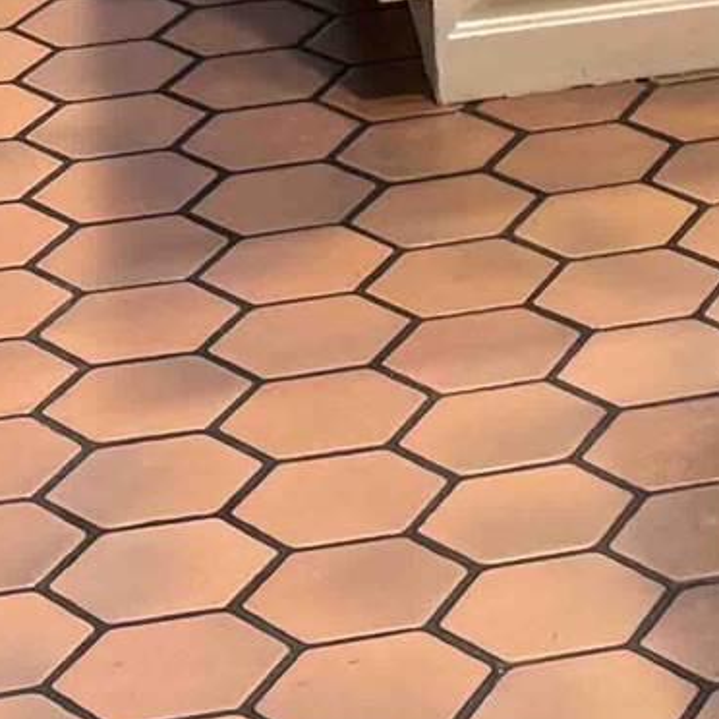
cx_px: 1411
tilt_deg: -4.2
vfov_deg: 9.0
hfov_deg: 9.4
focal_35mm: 175
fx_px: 4112
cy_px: -1024
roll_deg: +0.5
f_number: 1.78
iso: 250
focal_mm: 6.76
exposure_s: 1/60
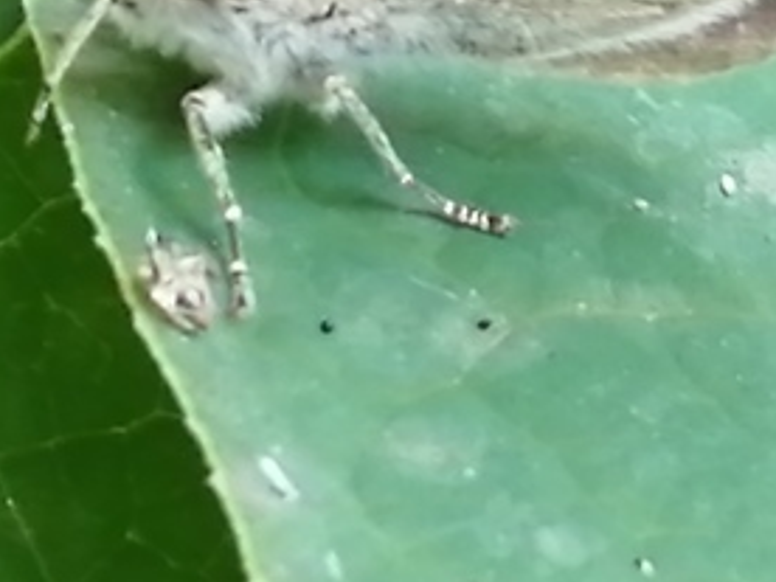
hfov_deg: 6.2
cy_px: -194
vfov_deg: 4.6
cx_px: 564
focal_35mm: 321
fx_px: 7196
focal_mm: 3.46
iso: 80
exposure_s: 1/50
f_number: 1.8
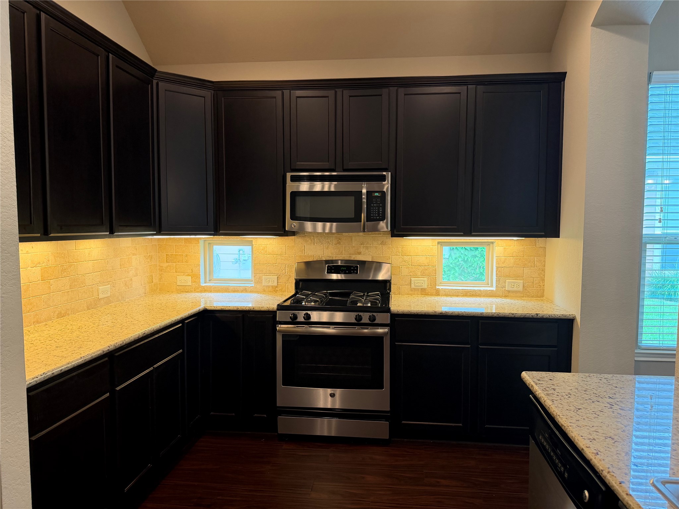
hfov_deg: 71.6
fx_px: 471
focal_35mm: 24
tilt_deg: -4.1
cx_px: 340
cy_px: 254
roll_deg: +0.0
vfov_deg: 56.8
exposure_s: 1/60
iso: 200
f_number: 1.78
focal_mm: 6.76
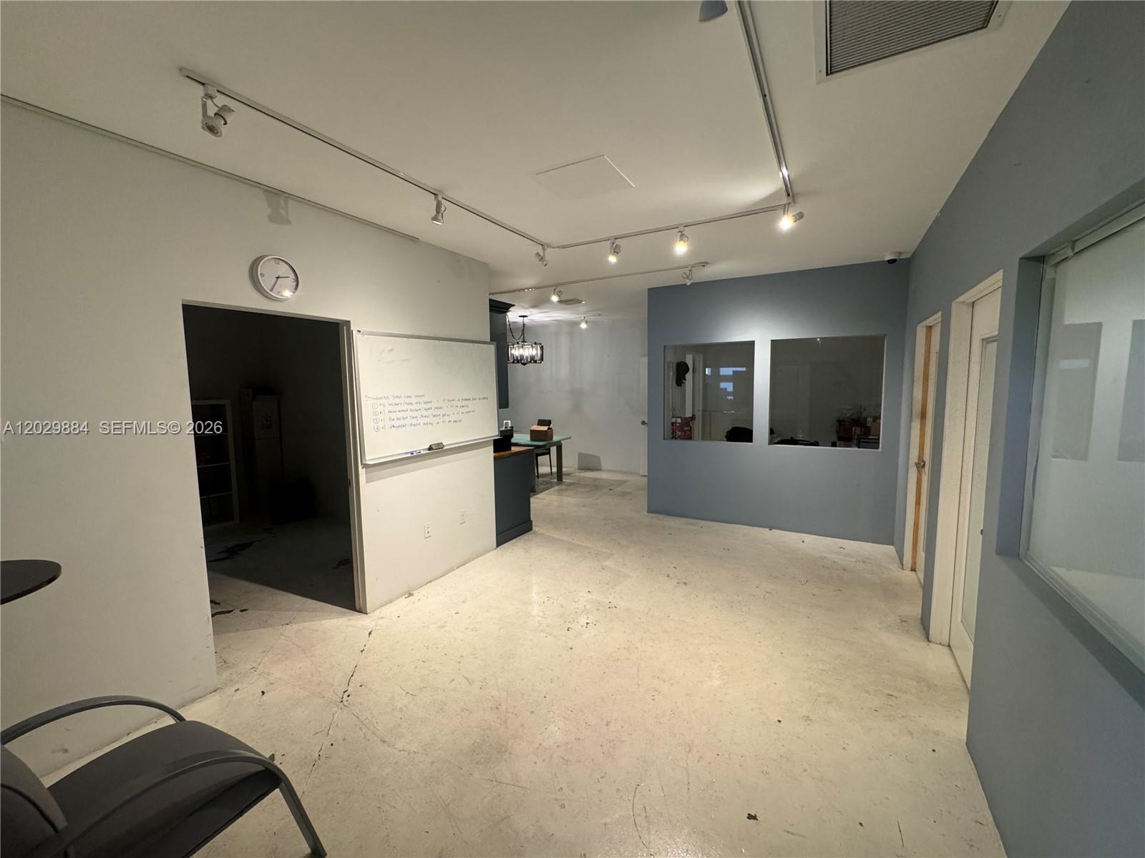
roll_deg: +0.8
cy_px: 429
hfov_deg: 102.1
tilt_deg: -5.4
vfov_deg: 85.7
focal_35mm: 14
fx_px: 463
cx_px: 572
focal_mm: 2.22
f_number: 2.2
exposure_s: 1/120
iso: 320
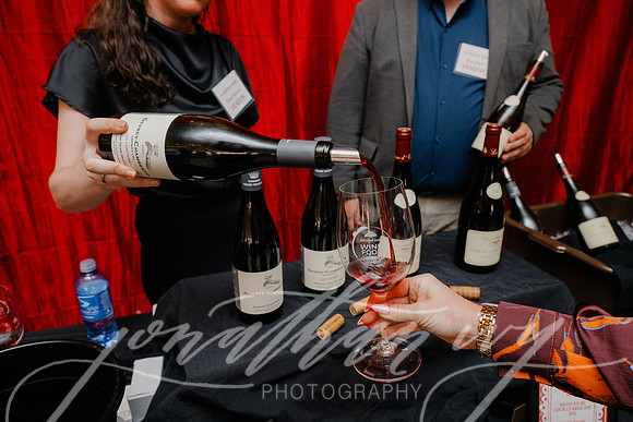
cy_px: 211
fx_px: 422
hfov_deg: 73.7
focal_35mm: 24
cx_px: 316
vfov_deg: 53.2
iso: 2000
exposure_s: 1/80
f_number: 5.6
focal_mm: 24
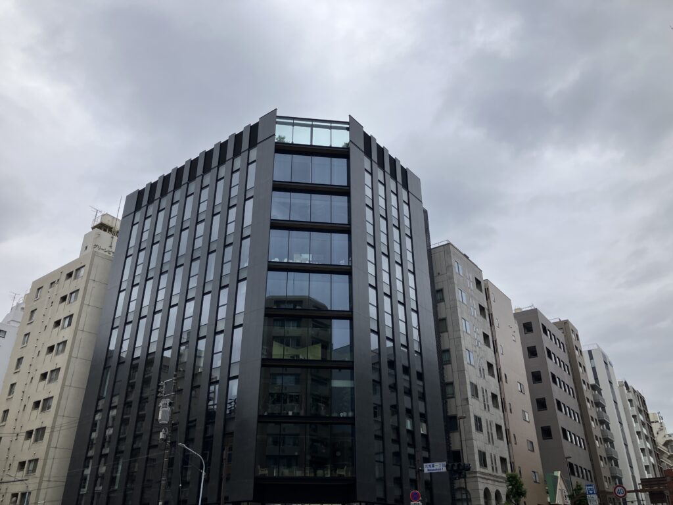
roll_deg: +0.1
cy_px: 252
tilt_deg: +28.6
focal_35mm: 28
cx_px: 336
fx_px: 544
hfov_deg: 63.4
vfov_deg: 49.7
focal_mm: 3.99
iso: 32
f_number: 1.8
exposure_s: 1/4878
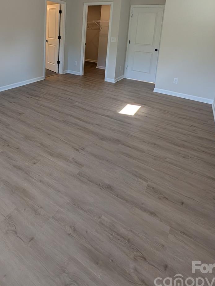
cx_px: 80
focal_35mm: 20
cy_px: 57
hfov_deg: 65.1
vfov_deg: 73.2
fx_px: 165
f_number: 1.7
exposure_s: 1/233
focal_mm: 2.02
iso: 45
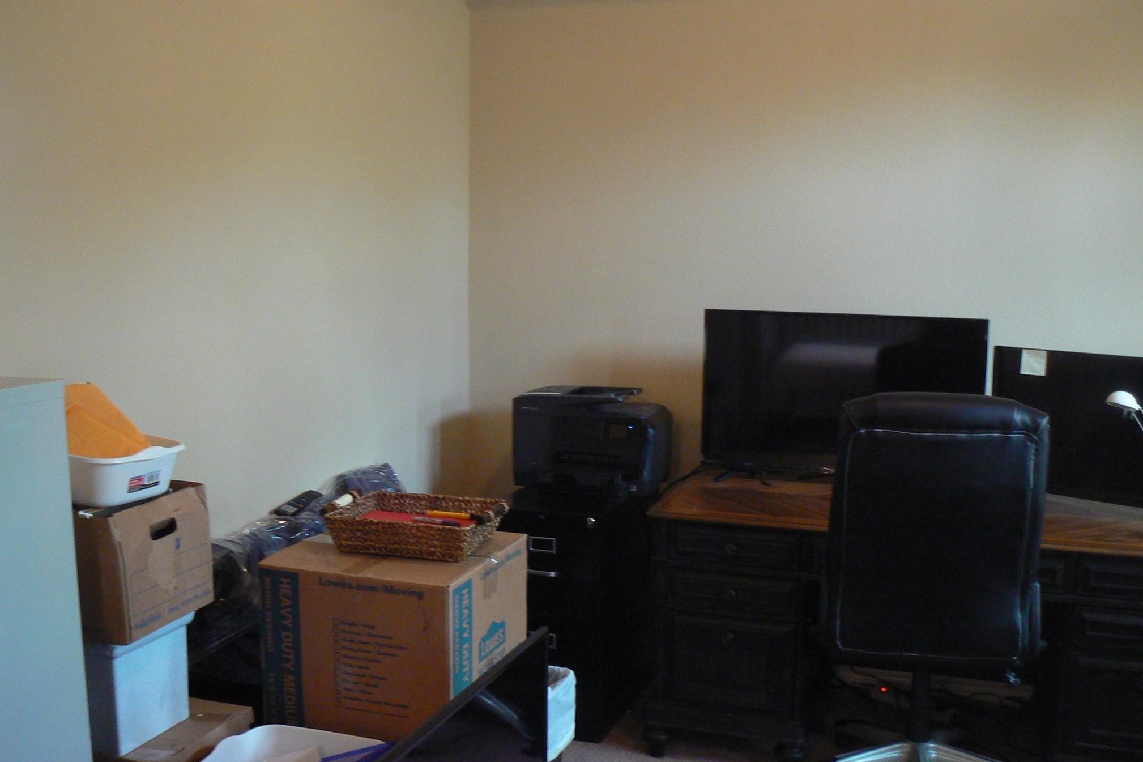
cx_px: 579
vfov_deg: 35.0
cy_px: 399
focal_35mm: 38
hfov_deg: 50.7
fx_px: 1206
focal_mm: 6
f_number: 2.8
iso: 200
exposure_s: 1/13
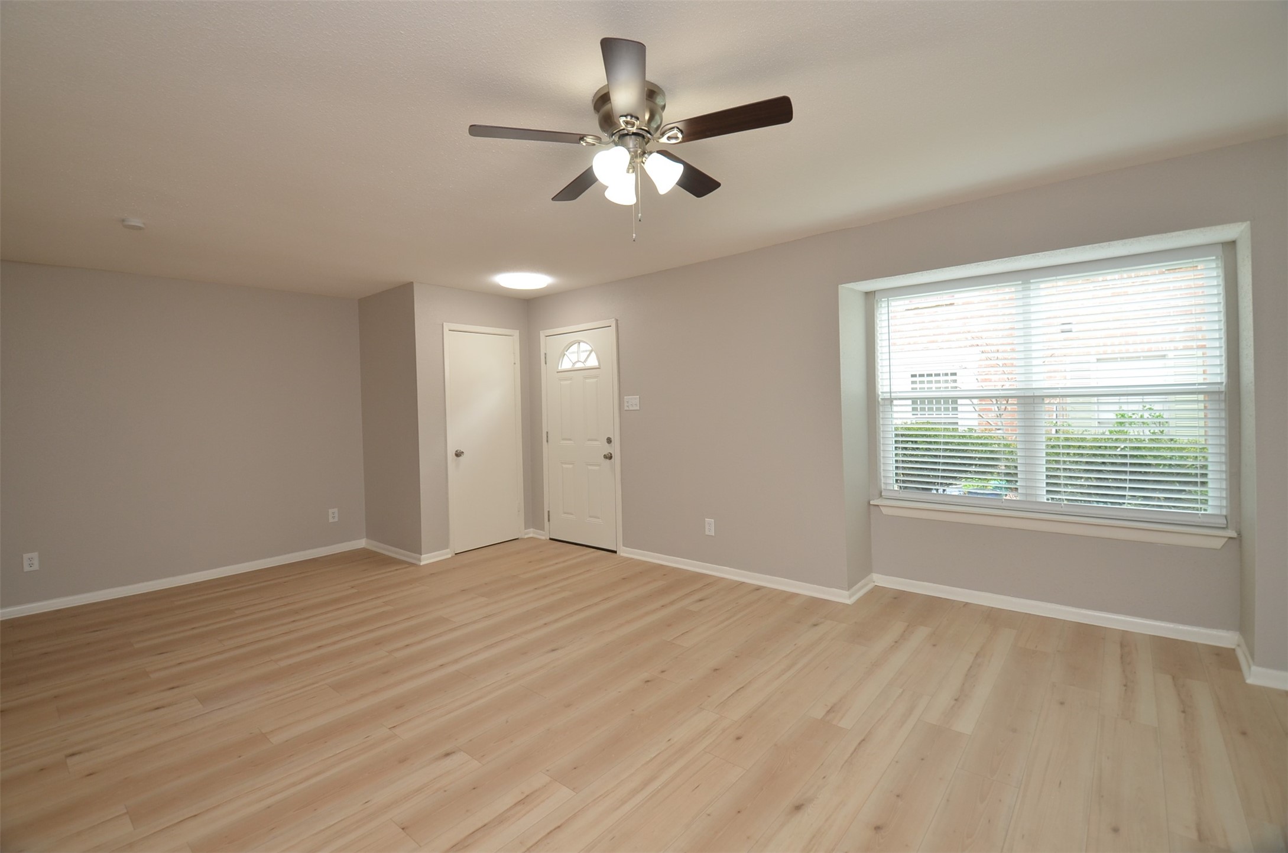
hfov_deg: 100.5
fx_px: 536
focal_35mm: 15
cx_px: 644
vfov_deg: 77.1
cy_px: 426
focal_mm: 10
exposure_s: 1/60
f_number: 5.6
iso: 320
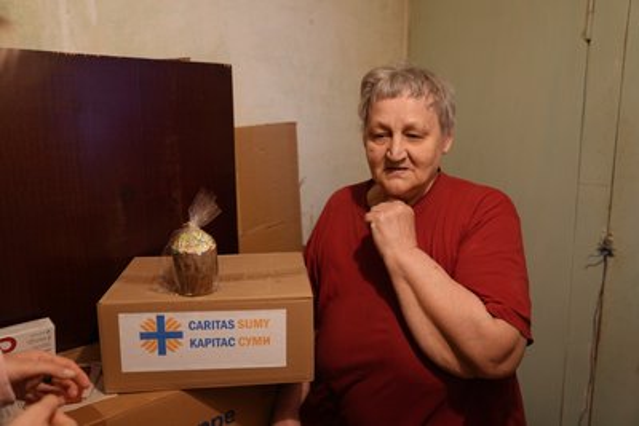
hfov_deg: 61.9
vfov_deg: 43.6
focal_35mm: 30
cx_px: 320
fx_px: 533
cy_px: 213
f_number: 2.8
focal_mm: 30
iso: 1600
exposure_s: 1/20
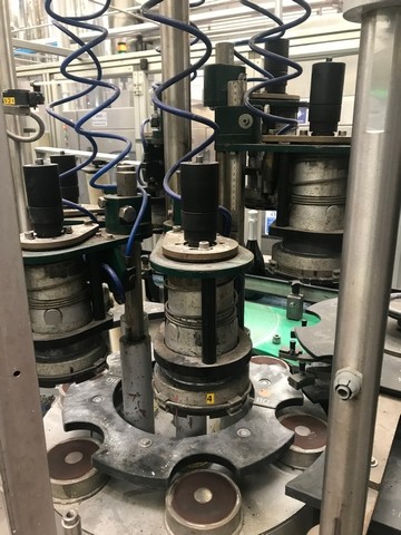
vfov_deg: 63.4
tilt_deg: -14.8
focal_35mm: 28
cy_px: 268
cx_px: 200
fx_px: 432
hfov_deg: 49.7
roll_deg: +0.1
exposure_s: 1/17
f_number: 1.8
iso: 50
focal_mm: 3.99
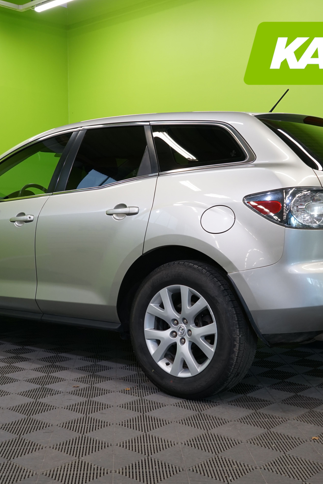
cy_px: 243
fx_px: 632
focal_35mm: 47
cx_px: 152
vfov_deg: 41.9
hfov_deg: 28.6
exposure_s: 1/30
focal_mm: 31
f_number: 6.3
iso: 500
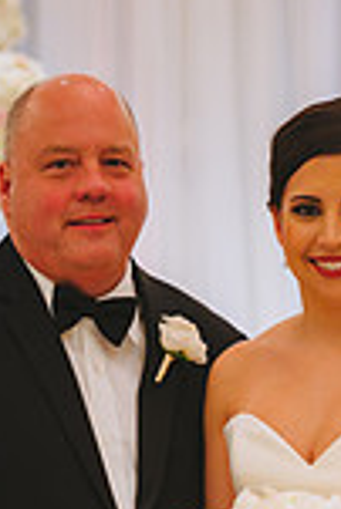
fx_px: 2948
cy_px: 526
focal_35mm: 208
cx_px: 241
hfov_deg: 6.6
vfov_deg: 9.8
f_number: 2.8
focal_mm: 70
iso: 1600
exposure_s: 1/160
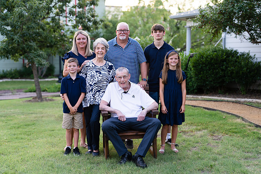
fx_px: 363
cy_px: 87
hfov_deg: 39.6
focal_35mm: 50
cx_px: 130
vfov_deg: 27.0
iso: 160
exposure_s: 1/320
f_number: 2
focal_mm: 50
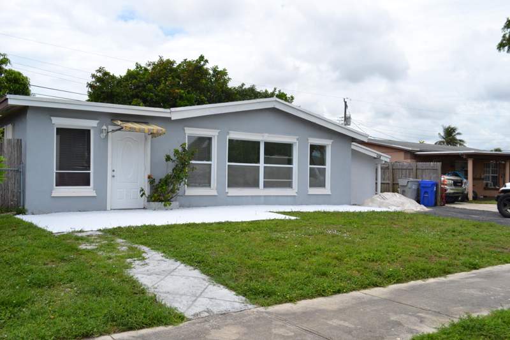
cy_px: 170
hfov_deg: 57.2
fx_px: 467
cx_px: 255
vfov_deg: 40.0
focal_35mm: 33
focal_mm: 22
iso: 100
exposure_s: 1/250
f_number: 8
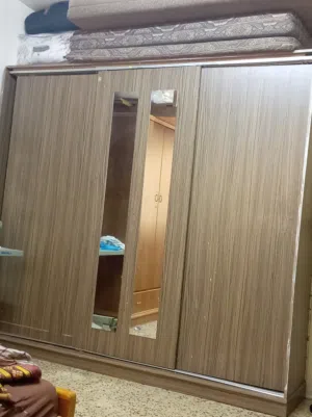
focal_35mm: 45
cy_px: 208
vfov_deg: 42.1
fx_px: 542
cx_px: 156
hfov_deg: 32.1
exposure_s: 1/25
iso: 800
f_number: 1.8
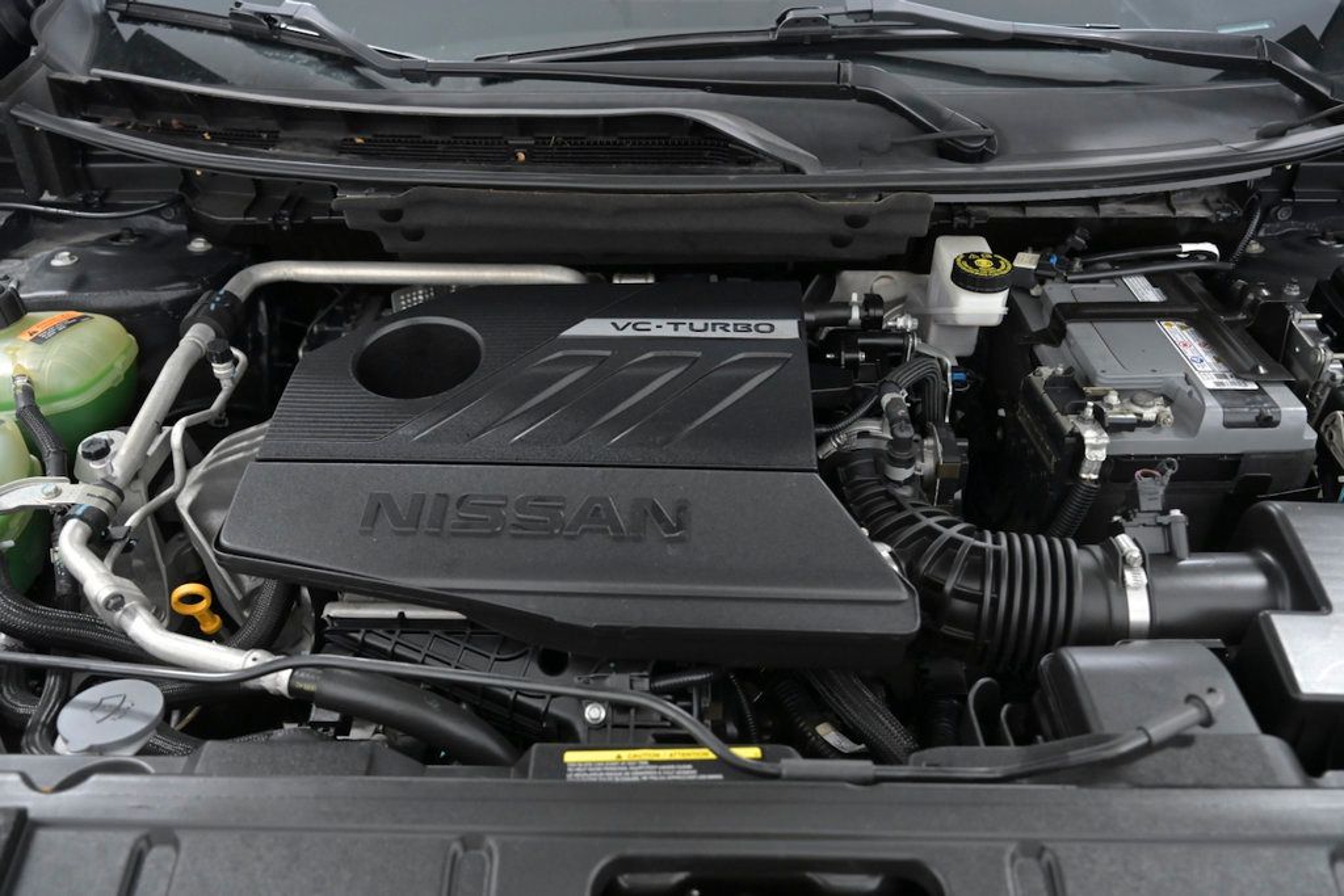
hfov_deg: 65.5
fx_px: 1045
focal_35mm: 28
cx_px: 672
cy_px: 448
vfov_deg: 46.4
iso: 2500
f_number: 4.5
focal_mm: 28
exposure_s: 1/200
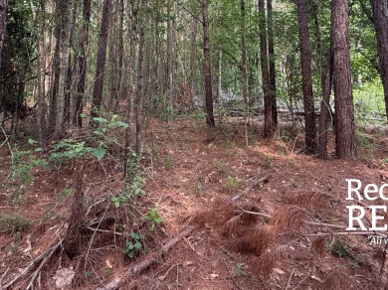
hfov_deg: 73.6
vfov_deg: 54.5
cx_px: 167
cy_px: 55
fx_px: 258
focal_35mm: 23
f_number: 2.2
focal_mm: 2.22
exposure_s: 1/99
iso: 125
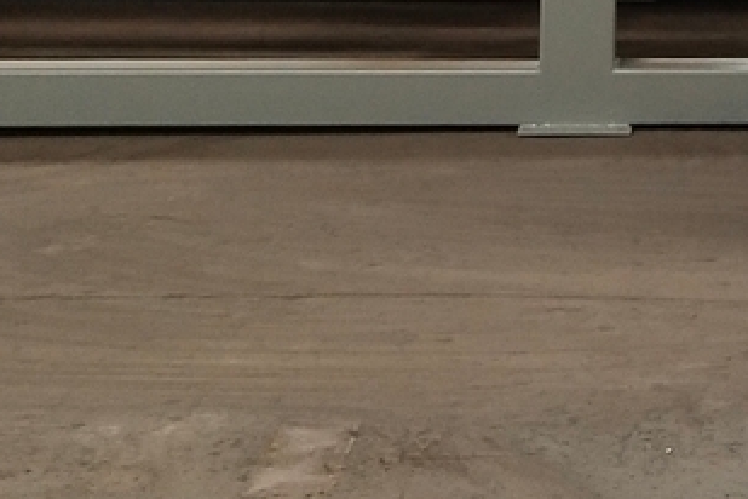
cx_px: 913
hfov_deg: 16.2
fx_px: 2514
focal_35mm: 121
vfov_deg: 10.3
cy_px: -545
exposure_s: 1/50
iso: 417
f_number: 1.8
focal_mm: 3.95
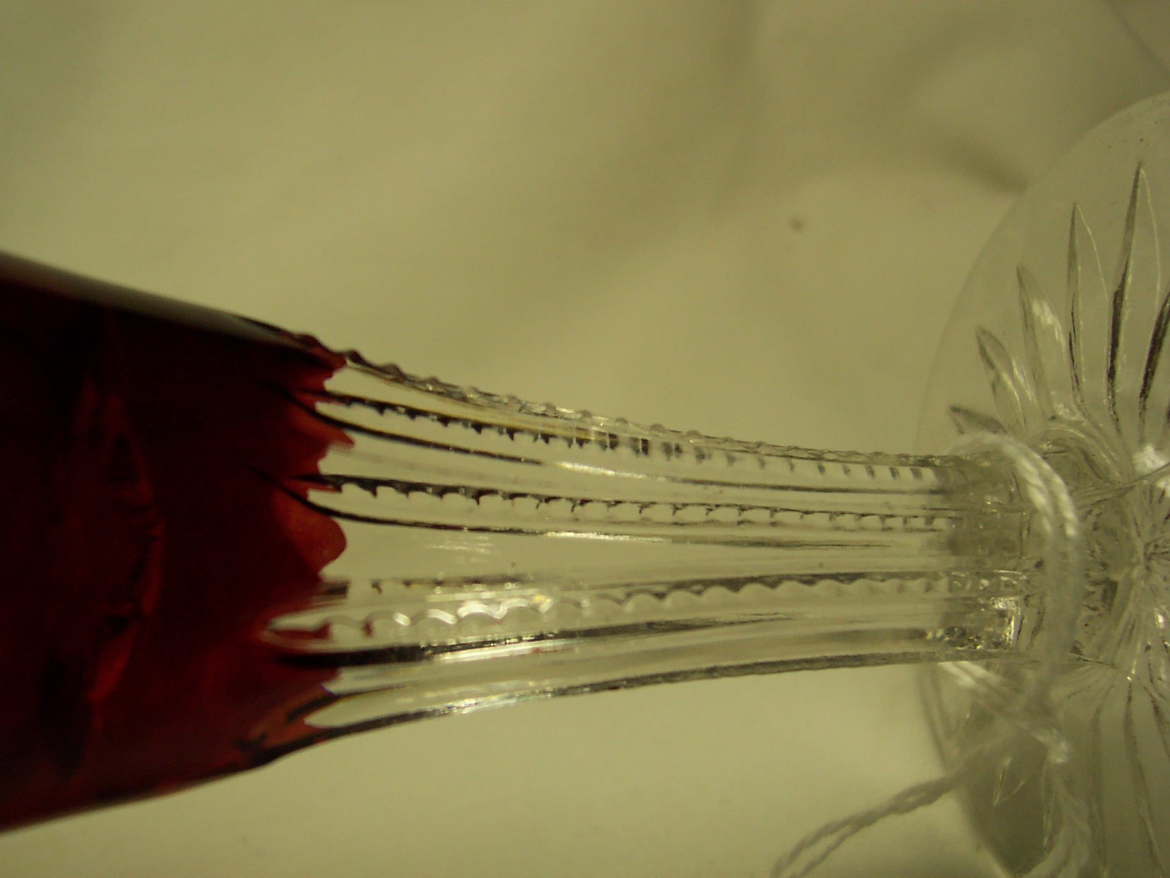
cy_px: 439
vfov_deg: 38.7
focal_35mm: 37
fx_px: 1251
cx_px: 585
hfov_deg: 50.1
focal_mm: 5.6
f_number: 2.8
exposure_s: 1/125
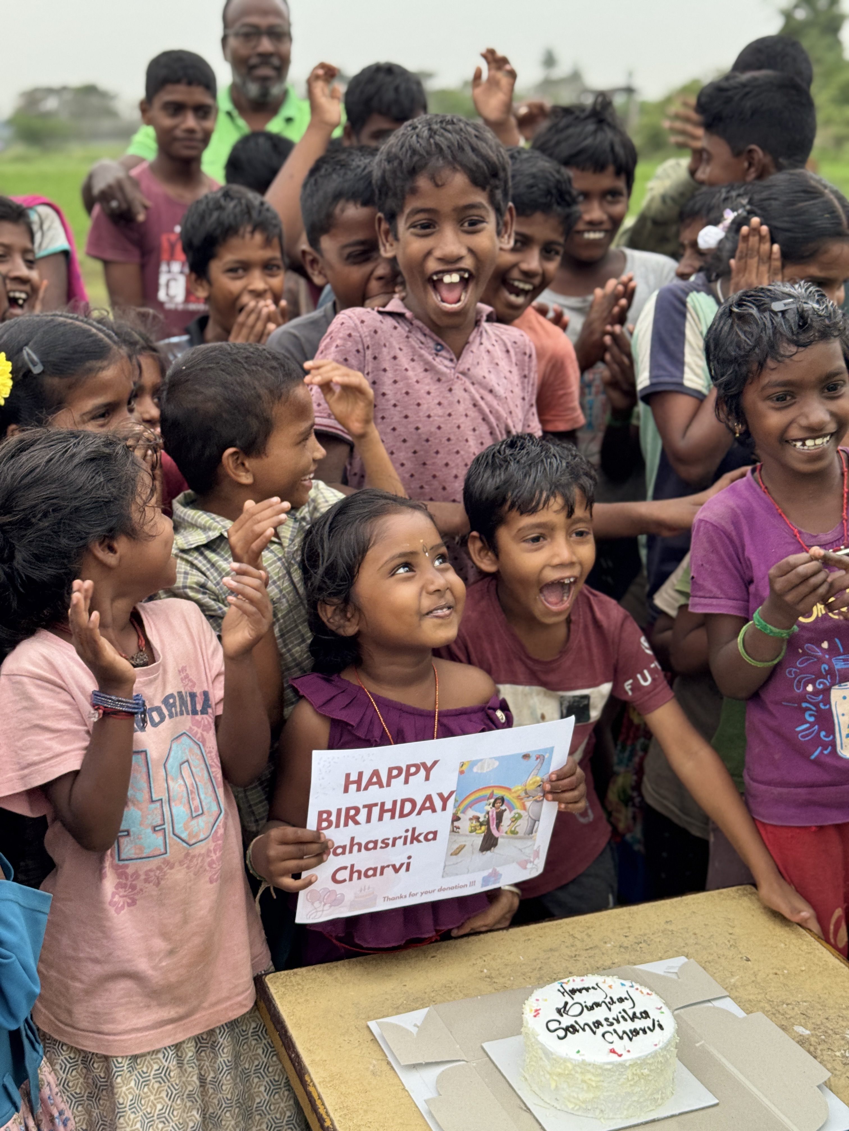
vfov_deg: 39.7
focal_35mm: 48
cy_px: 566
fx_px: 1570
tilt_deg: -15.2
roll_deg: +1.6
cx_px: 424
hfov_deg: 30.3
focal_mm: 6.76
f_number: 1.78
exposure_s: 1/121
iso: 80
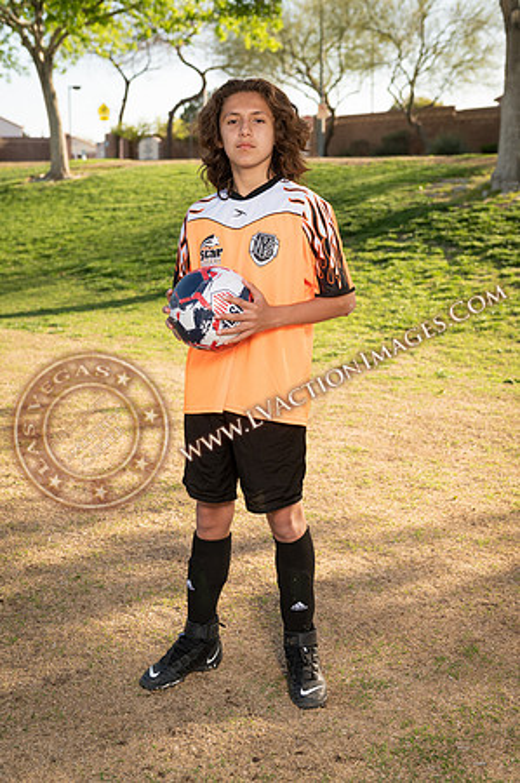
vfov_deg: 41.2
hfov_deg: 28.0
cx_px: 260
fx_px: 1042
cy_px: 392
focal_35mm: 48
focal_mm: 48
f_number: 4
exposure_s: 1/250
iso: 100
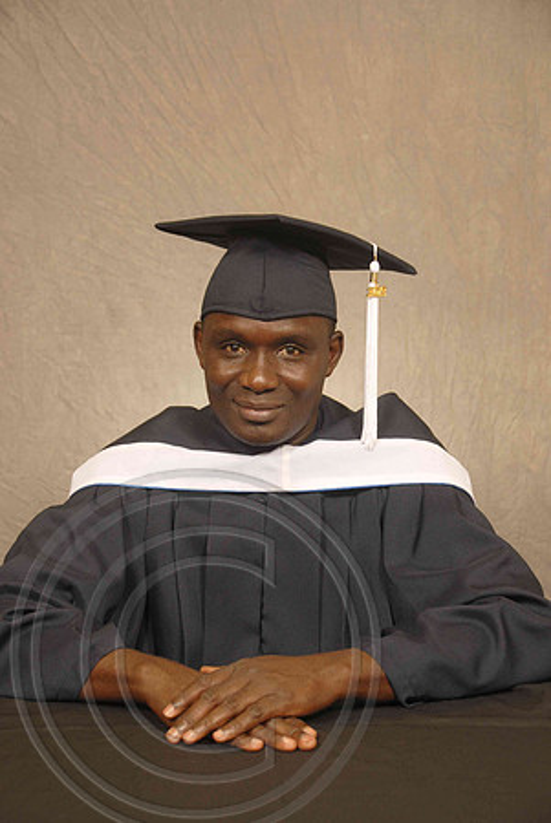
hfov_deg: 20.2
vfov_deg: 29.8
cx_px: 276
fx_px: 1546
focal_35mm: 68
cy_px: 412
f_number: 5
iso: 200
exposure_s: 1/125
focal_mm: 45
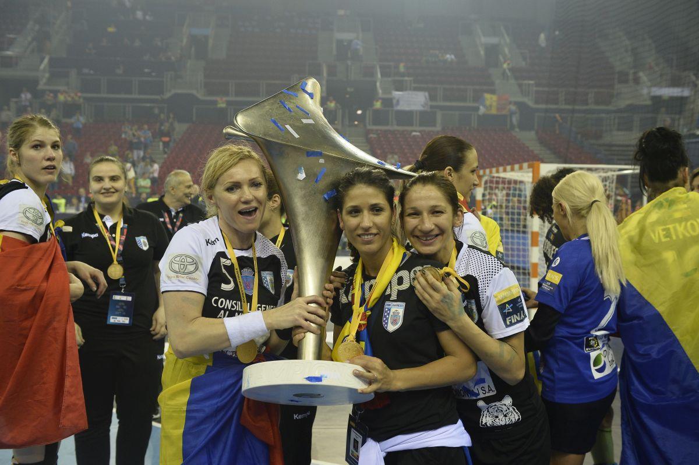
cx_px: 350
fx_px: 737
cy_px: 232
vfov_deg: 35.0
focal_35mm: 38
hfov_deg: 50.7
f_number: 4.5
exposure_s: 1/500
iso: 2500
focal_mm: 38
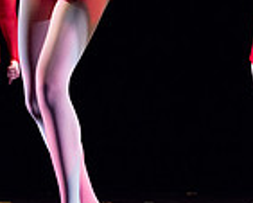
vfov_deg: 5.6
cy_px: -102
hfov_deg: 6.9
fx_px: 2068
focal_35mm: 276
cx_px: 391
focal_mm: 70
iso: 2500
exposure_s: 1/1000
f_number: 3.5
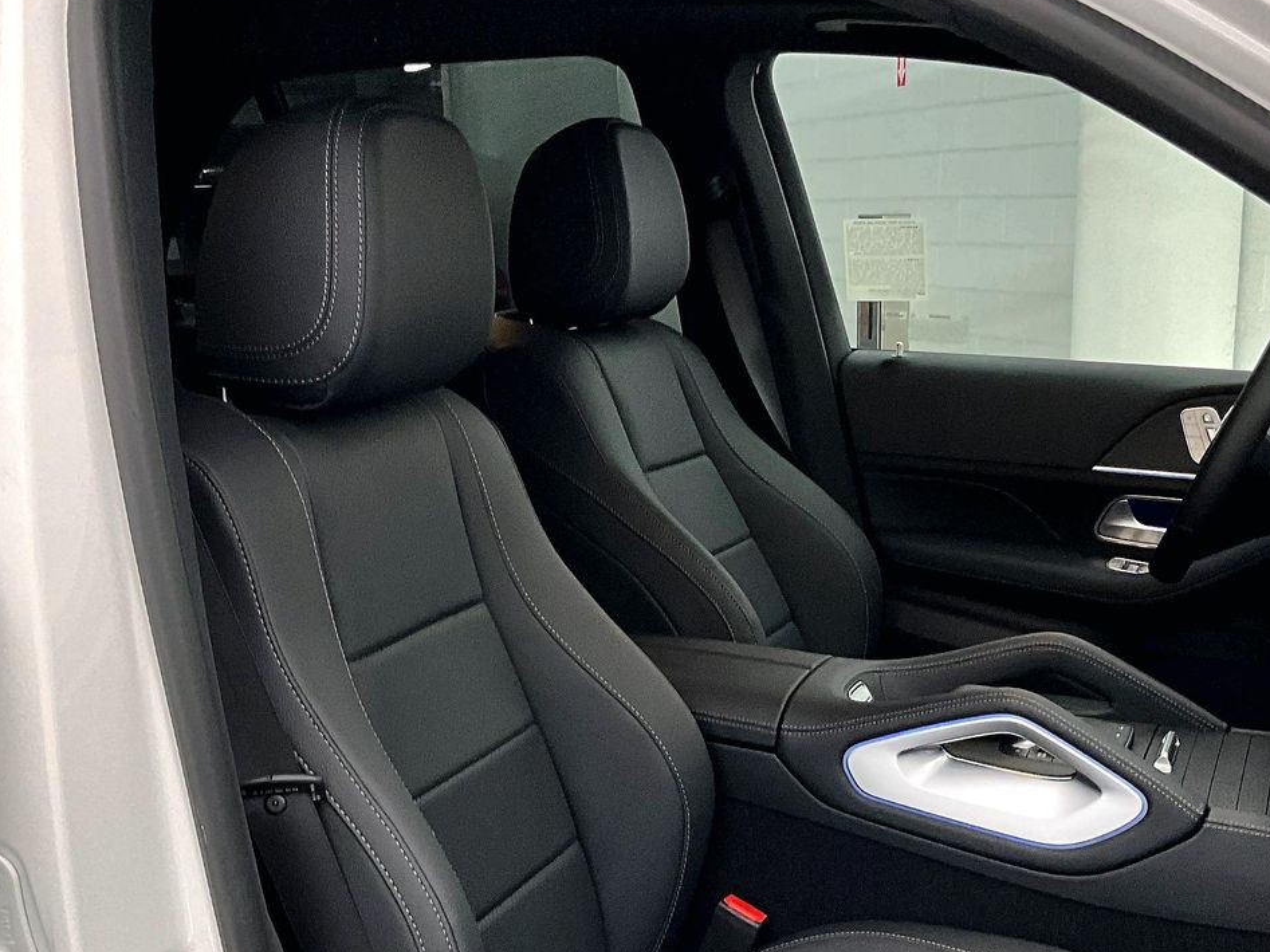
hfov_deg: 38.9
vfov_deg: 29.3
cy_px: 677
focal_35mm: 49
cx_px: 684
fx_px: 1797
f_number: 1.8
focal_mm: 3
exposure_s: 1/60
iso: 125
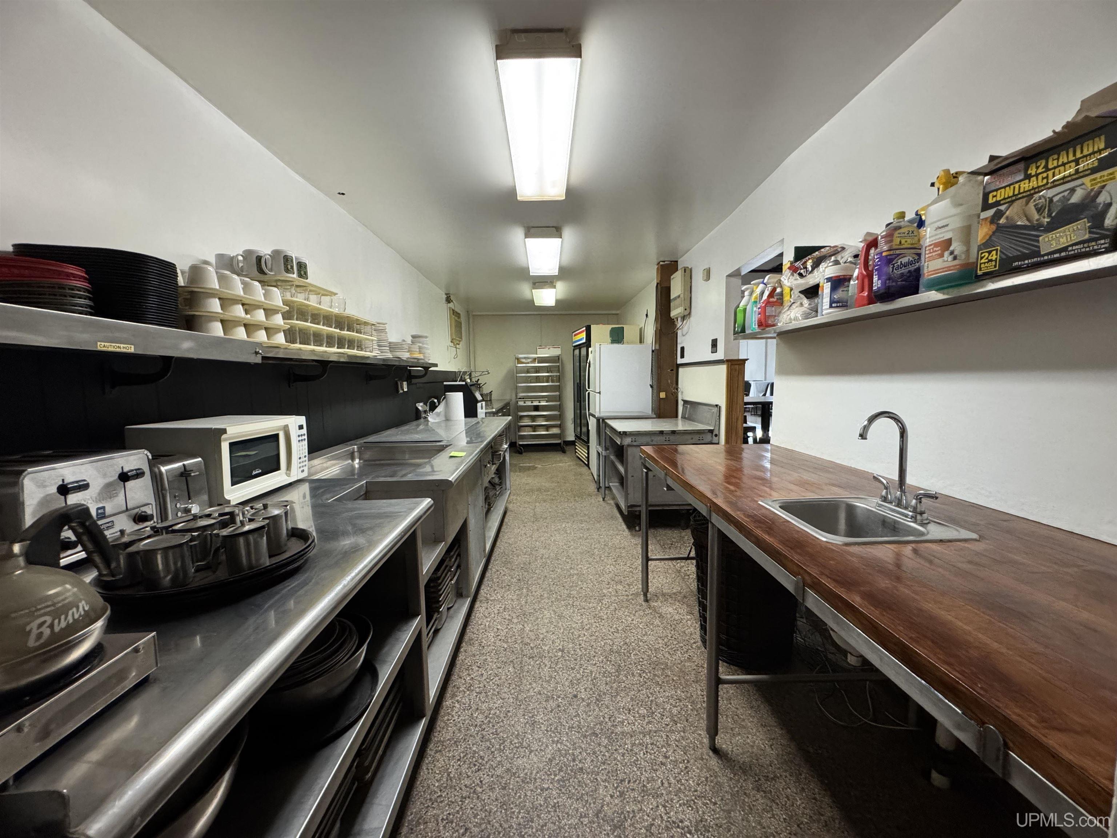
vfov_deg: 85.7
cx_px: 558
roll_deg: +1.8
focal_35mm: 14
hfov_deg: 102.1
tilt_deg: -5.3
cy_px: 419
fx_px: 452
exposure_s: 1/59
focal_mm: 2.22
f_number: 2.2
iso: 320
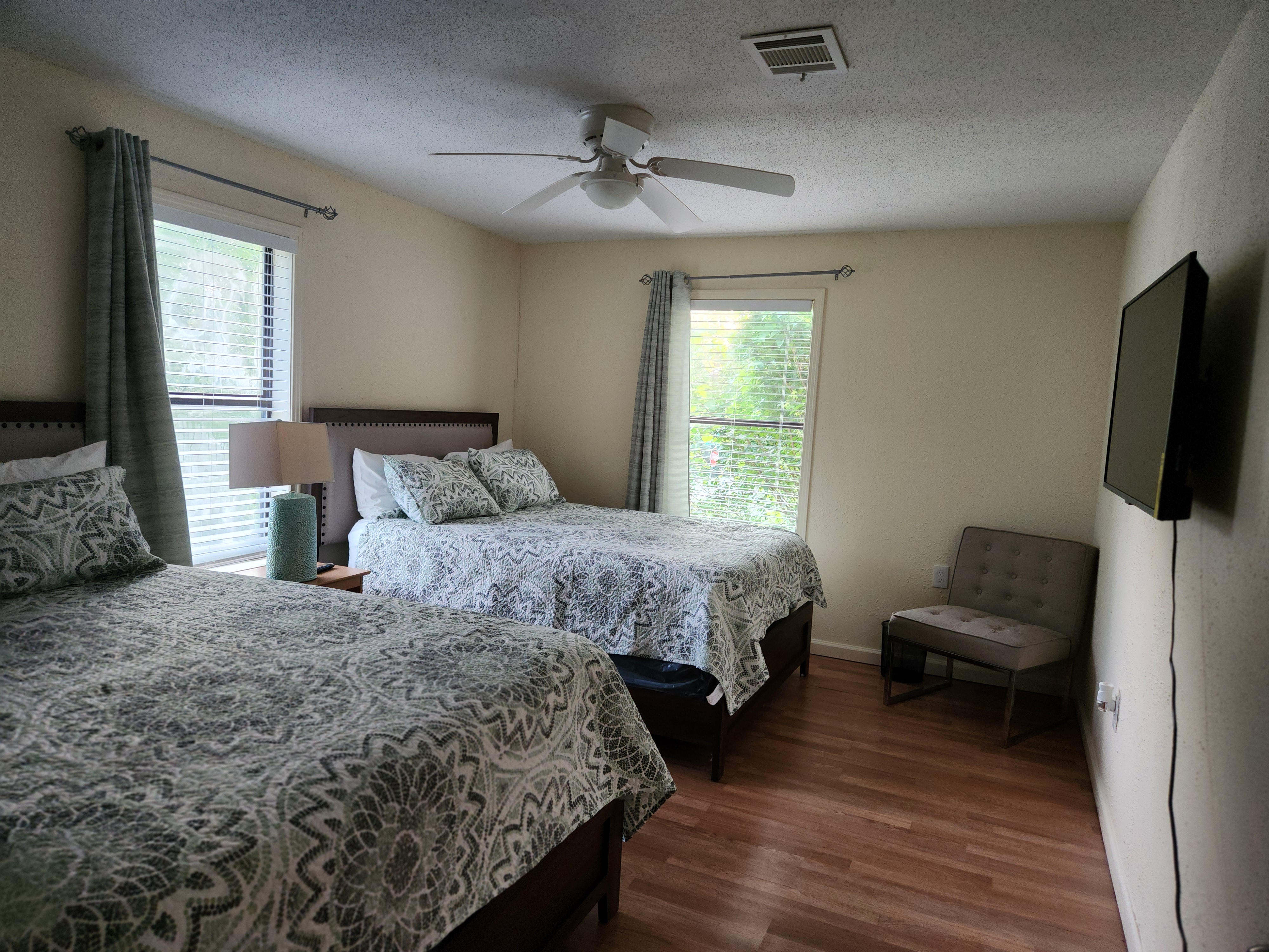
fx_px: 843
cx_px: 634
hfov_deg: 73.9
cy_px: 476
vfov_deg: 58.9
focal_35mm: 23
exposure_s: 1/120
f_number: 1.8
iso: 500
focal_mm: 5.4
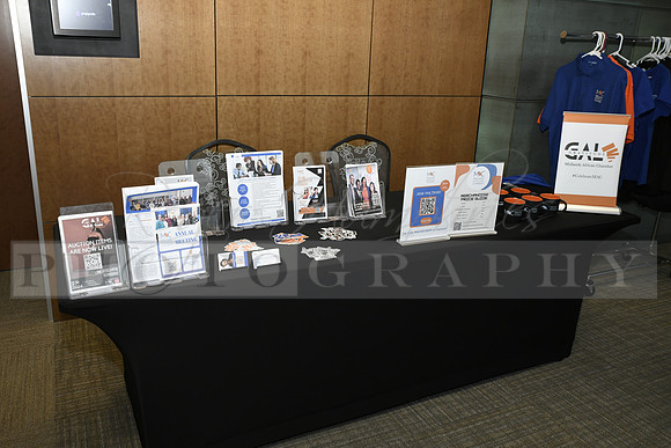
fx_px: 578
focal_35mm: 31
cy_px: 224
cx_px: 336
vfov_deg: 42.3
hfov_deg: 60.3
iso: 1600
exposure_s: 1/60
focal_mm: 31
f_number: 8
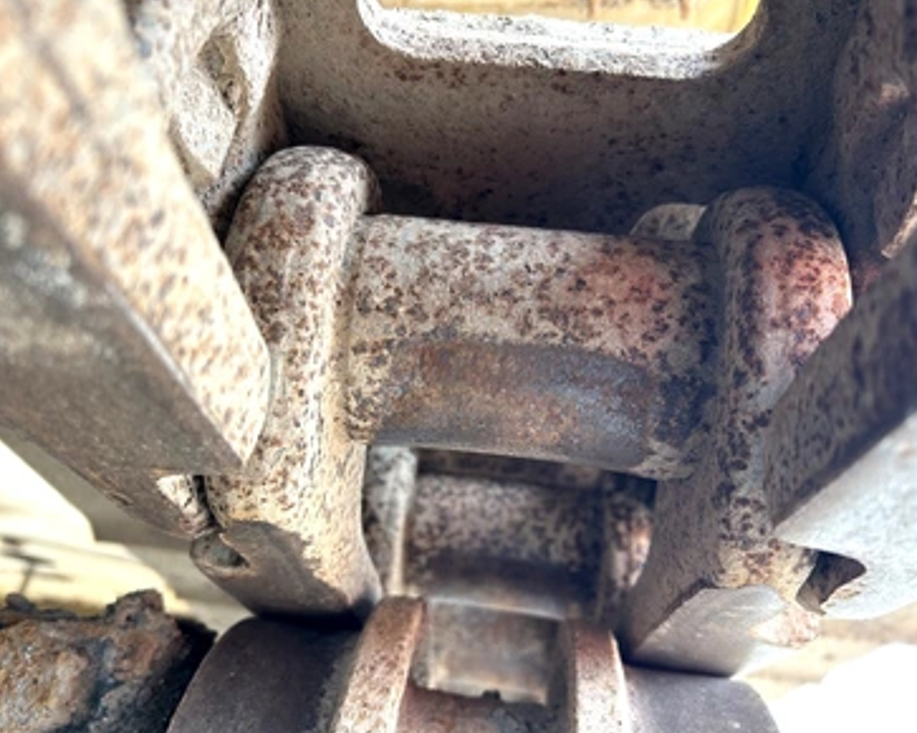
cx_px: 465
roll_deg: -6.5
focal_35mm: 28
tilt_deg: +29.8
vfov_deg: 51.5
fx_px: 760
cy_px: 361
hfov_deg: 62.2
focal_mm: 5.7
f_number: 1.5
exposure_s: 1/76
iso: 125
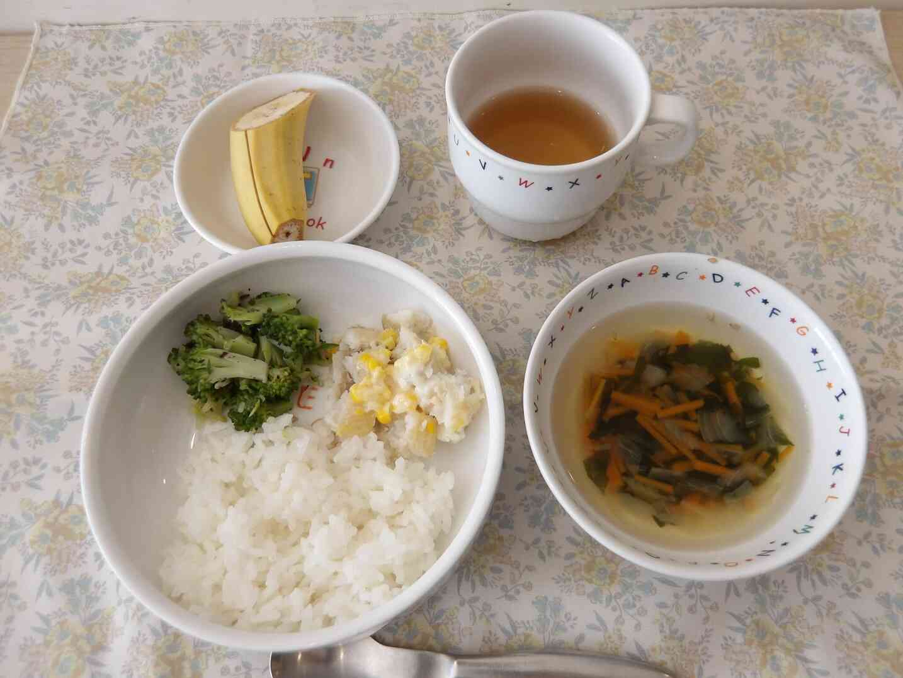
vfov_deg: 51.4
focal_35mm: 27
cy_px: 339
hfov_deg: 65.3
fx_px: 704
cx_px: 452
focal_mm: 4.9
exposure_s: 1/67
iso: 100
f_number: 3
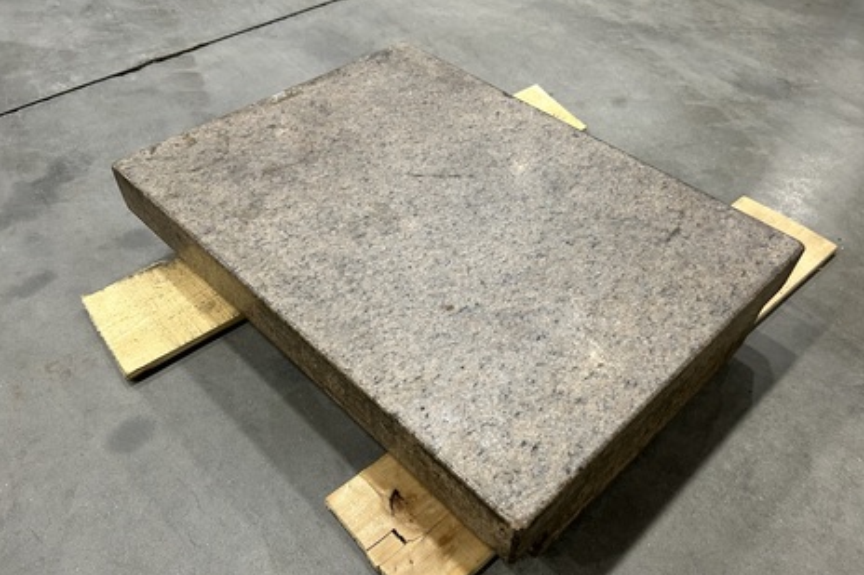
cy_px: 328
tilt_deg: -48.1
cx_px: 432
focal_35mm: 28
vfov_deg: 46.2
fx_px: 672
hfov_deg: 65.5
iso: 200
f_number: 1.5
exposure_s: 1/60
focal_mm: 5.7
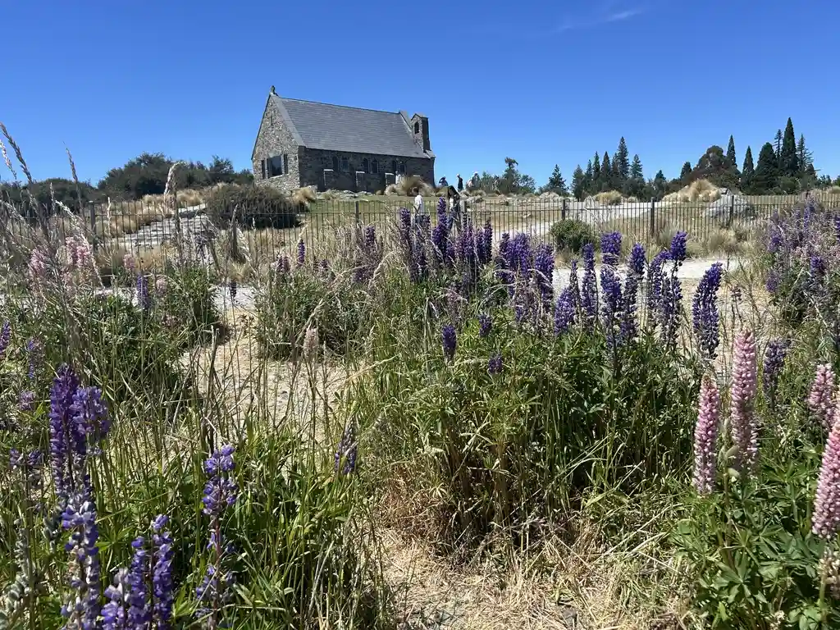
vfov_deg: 53.1
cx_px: 420
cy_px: 315
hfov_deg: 67.3
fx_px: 631
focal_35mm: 26
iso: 50
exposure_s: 1/3571
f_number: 1.5
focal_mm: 5.7
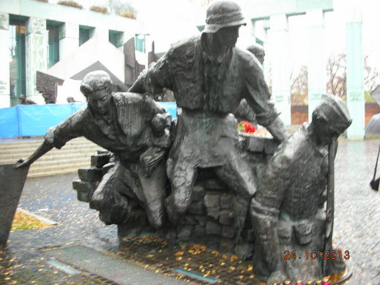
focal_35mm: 35
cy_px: 142
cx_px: 190
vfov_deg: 40.7
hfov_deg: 52.6
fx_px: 384
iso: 66
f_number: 3
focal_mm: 5.8
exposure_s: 1/30
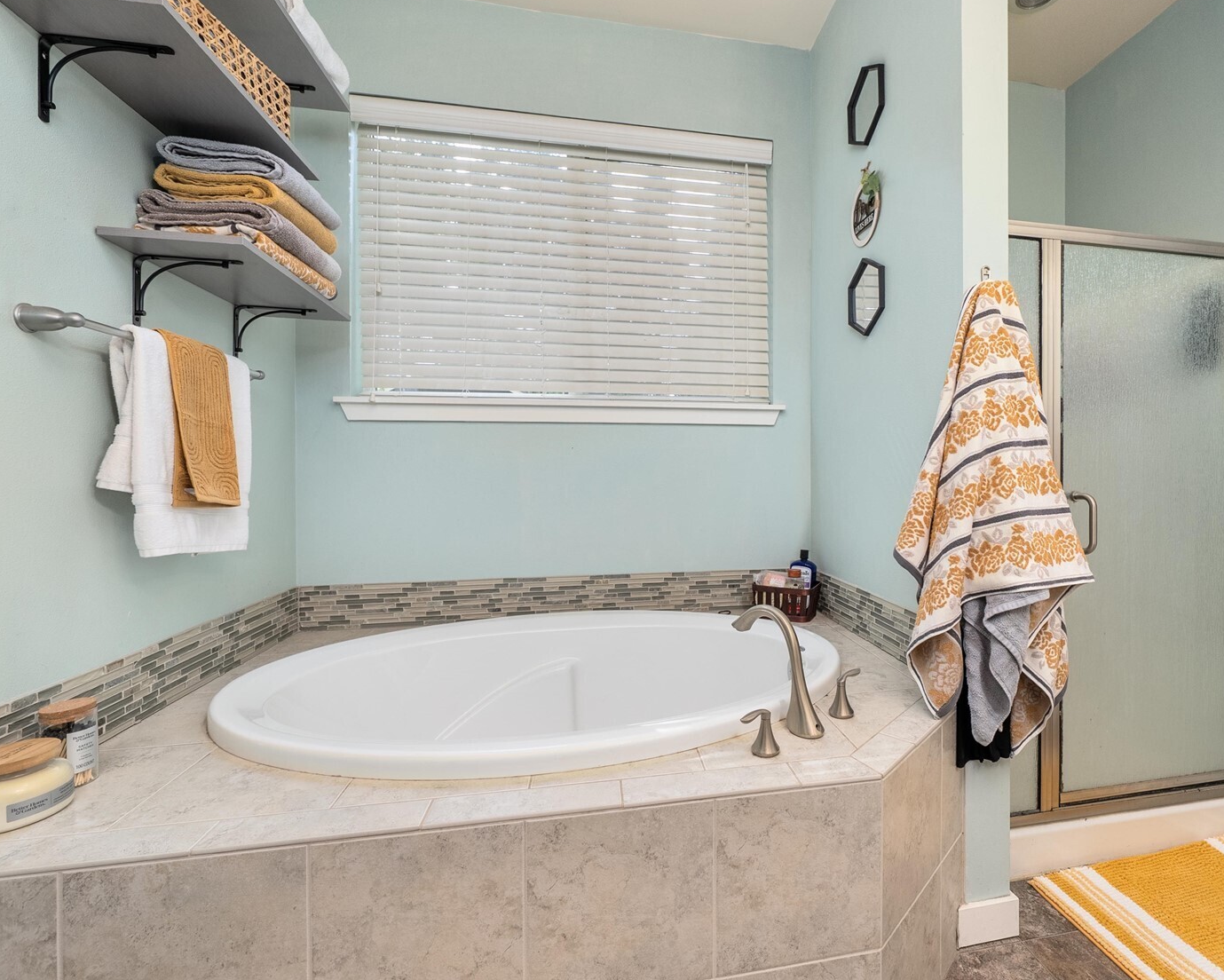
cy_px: 489
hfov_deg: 95.9
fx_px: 544
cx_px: 716
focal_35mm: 15
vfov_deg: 84.1
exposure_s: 1/8
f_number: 7.1
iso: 1000
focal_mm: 13
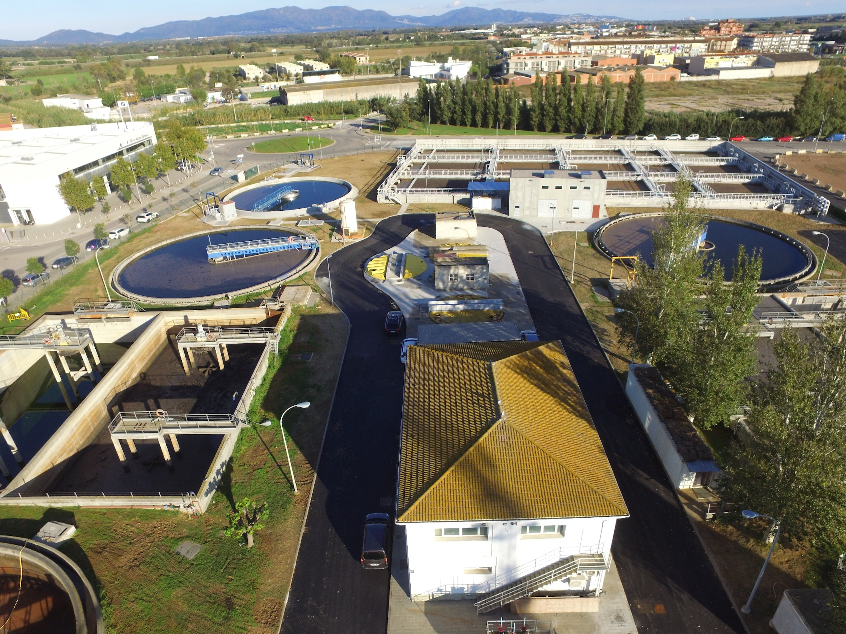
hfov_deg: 81.7
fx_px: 489
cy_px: 317
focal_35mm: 20
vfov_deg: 66.0
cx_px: 423
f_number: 2.8
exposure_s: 1/899
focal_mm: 3.61
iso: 100
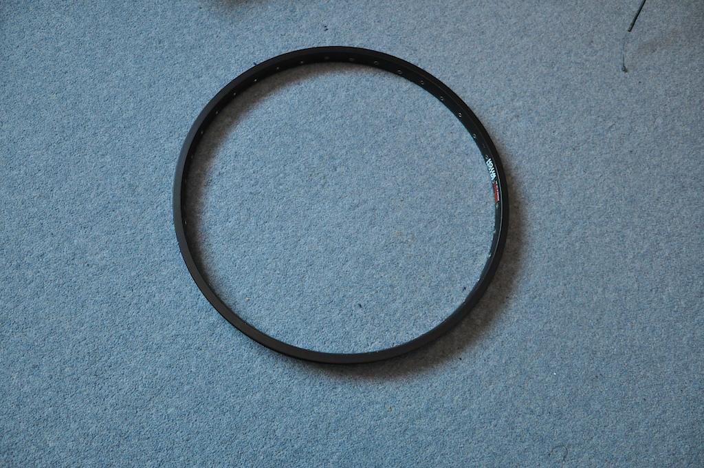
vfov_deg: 47.8
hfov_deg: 67.4
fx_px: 527
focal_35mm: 27
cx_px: 352
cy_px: 234
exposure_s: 1/50
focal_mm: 18
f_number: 3.5
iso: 1600
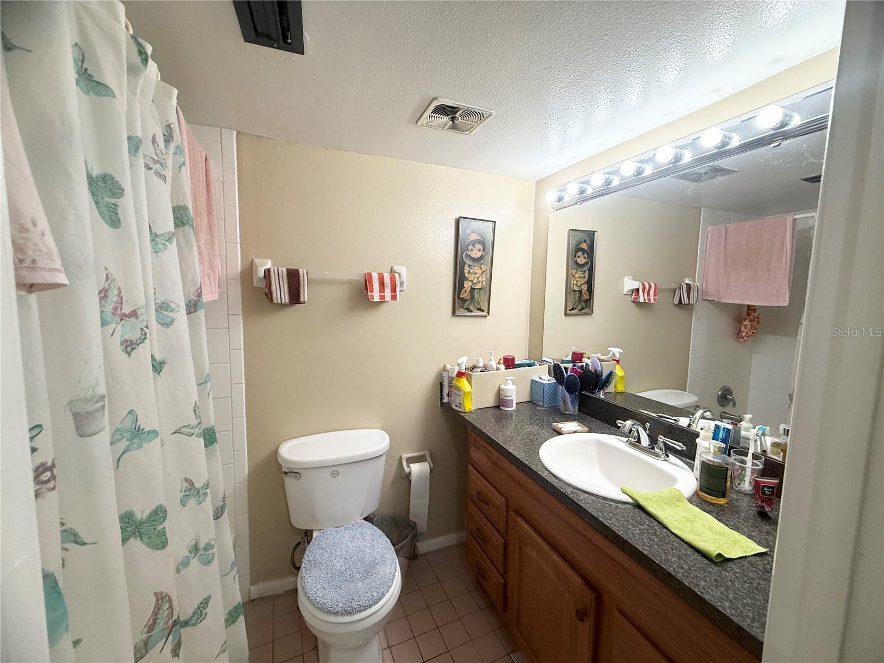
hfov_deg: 102.1
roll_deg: -0.9
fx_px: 358
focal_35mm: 14
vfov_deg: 85.7
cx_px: 442
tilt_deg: -5.5
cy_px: 332
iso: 160
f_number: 2.2
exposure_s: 1/120
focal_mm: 2.22
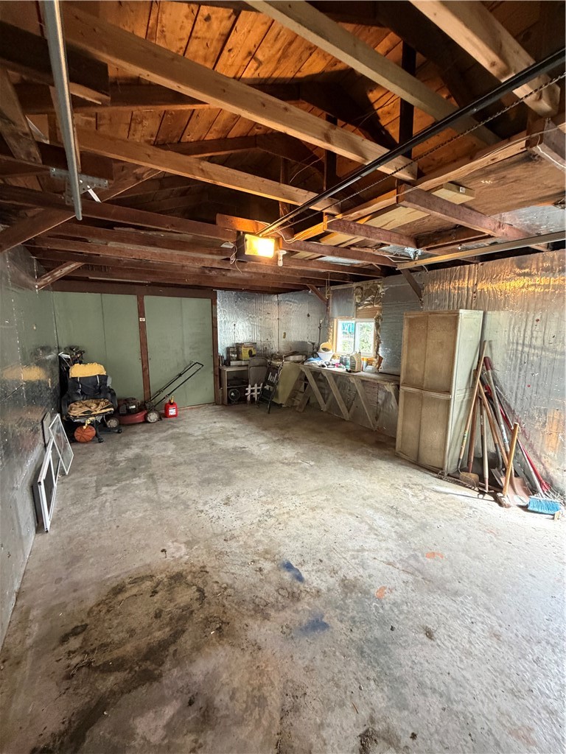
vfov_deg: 102.1
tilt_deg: -9.1
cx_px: 283
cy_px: 377
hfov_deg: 85.7
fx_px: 305
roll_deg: -0.9
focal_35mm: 14
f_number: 2.2
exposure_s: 1/60
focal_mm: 2.22
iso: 400
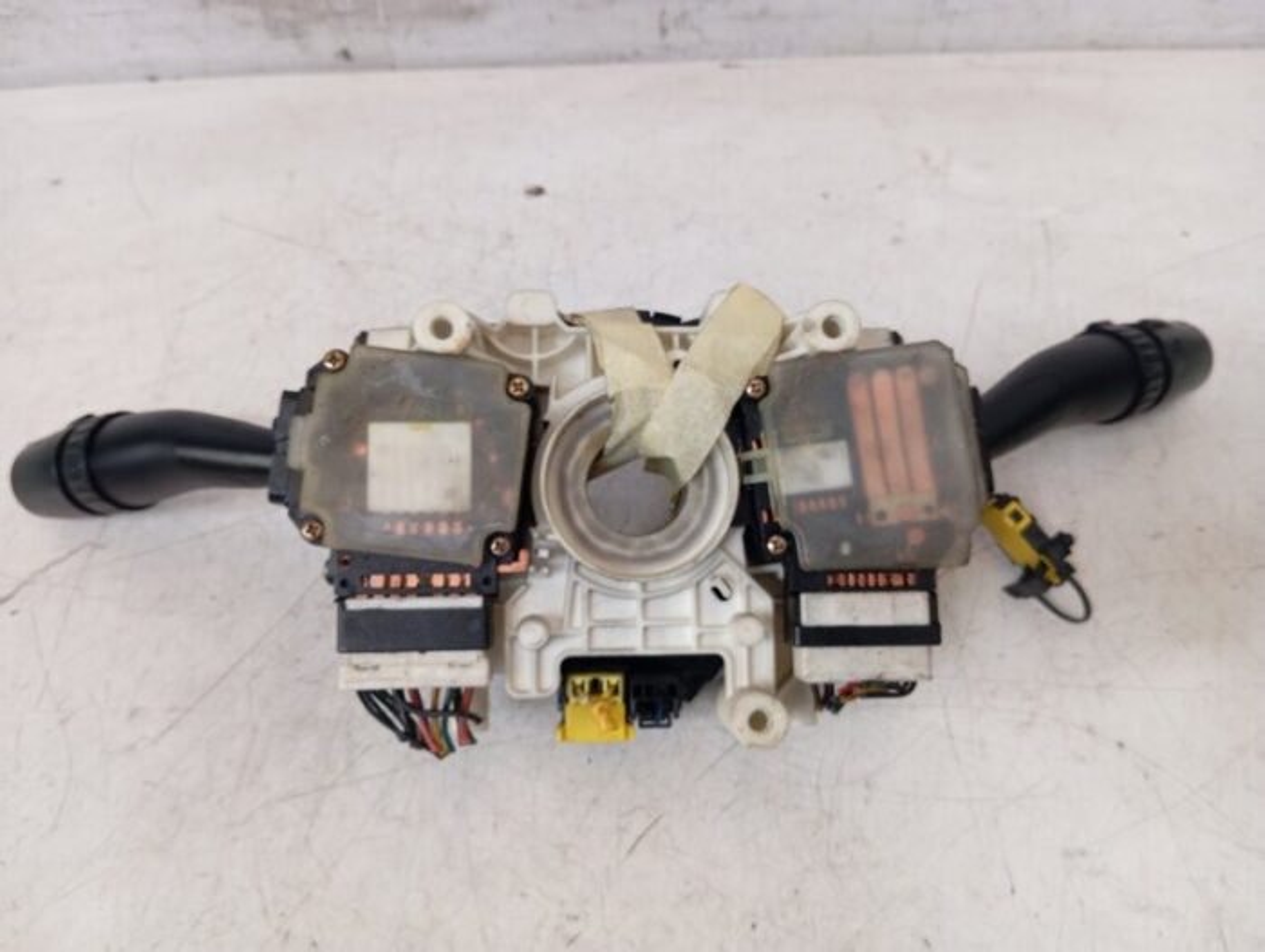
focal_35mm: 28
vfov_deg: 49.9
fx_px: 1025
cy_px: 476
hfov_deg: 63.4
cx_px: 632
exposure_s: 1/33.3
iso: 493
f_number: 1.8
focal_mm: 4.22
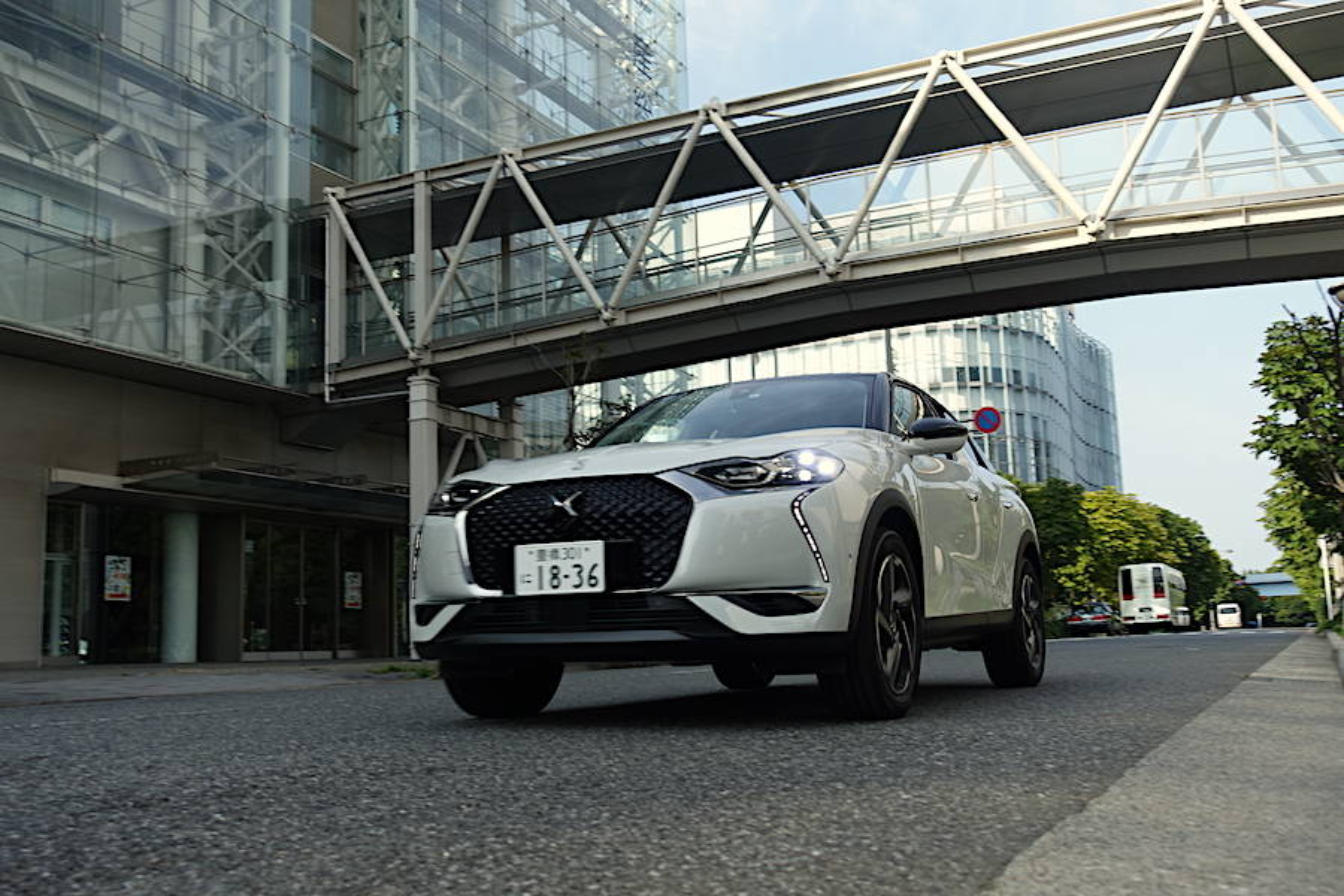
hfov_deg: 53.1
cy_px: 448
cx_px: 672
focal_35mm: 36
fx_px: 1344
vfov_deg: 36.9
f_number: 3.2
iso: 125
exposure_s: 1/125
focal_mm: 13.34
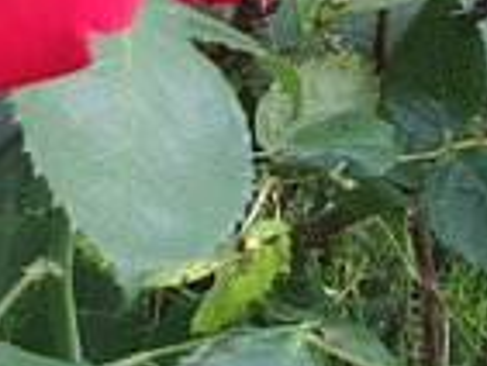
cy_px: -262
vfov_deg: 11.0
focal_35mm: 127
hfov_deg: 14.8
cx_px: -145
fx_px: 1788
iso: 50
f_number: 2.6
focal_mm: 5.8
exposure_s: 1/125
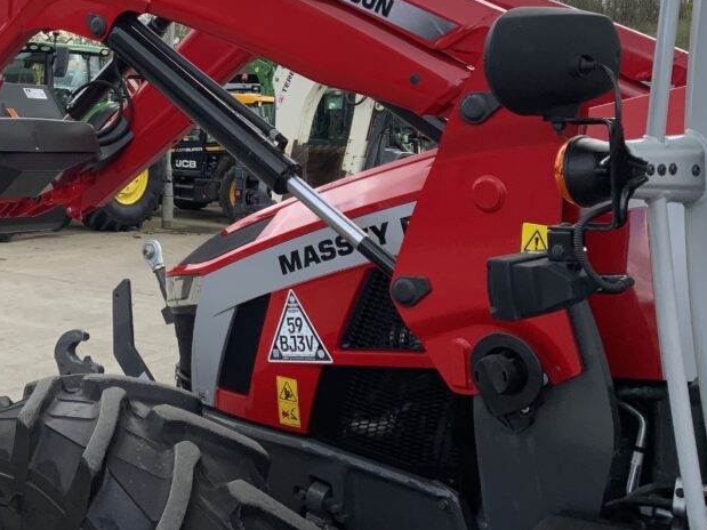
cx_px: 154
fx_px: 980
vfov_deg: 29.6
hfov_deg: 38.4
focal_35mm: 48
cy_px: 107
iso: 16
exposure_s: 1/883
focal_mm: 3
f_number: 1.8
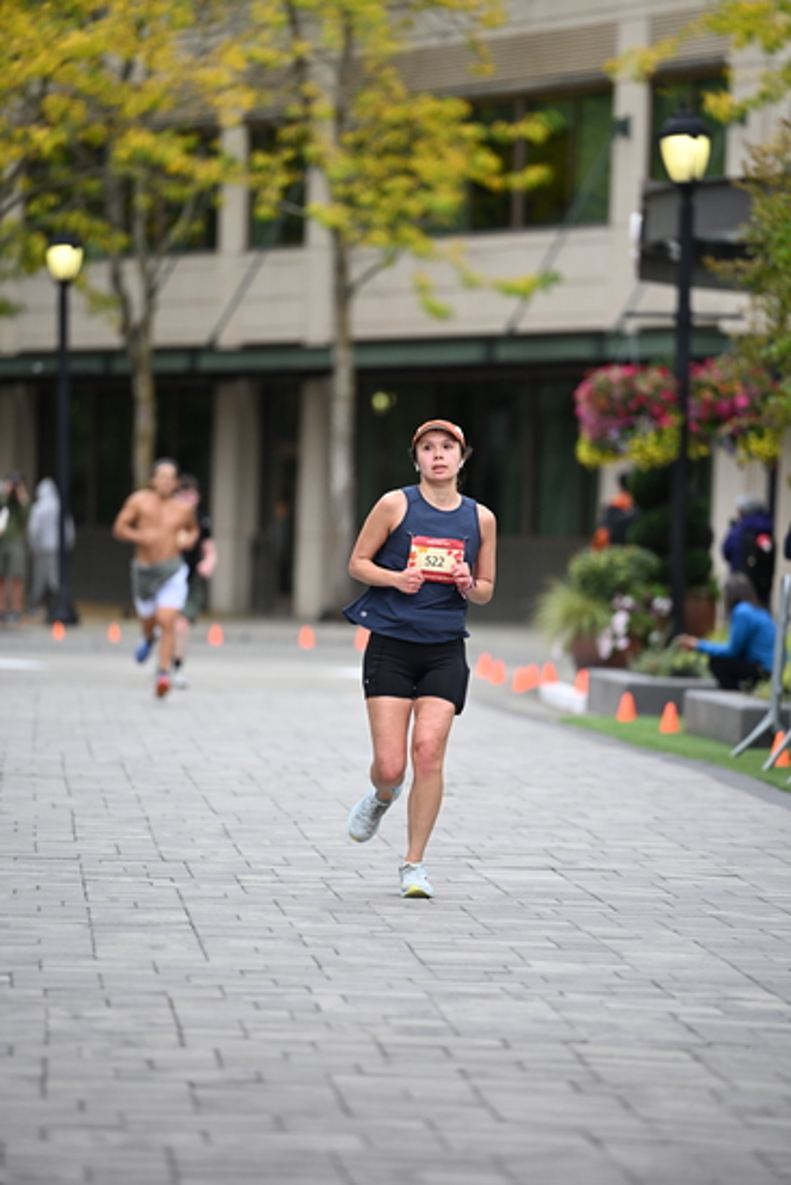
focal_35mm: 200
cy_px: 592
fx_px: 6587
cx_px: 396
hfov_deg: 6.9
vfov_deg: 10.3
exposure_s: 1/2000
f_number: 2.8
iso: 640
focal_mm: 200
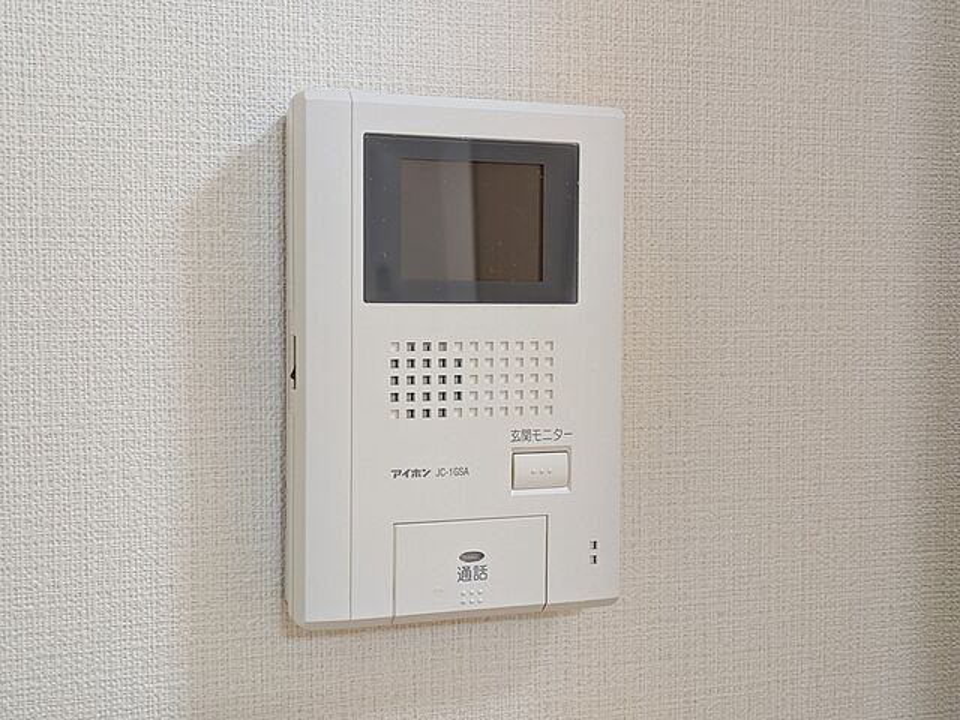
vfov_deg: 28.6
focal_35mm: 51
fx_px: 1414
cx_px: 480
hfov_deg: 37.5
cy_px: 360
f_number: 1.89
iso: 83
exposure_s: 1/30
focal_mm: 5.43
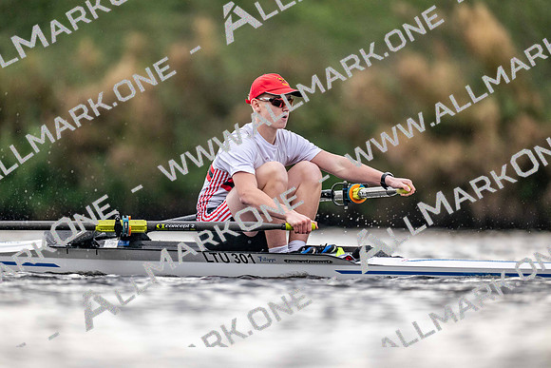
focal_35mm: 600
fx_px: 9185
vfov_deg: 2.3
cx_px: 276
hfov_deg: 3.4
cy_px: 184
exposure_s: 1/2500
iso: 2500
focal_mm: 600
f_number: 4
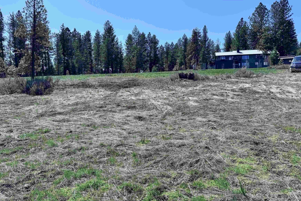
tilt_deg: -1.7
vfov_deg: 51.3
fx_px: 209
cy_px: 104
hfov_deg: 71.5
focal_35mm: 25
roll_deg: -0.6
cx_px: 150
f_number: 1.78
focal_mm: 6.76
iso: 80
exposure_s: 1/3597
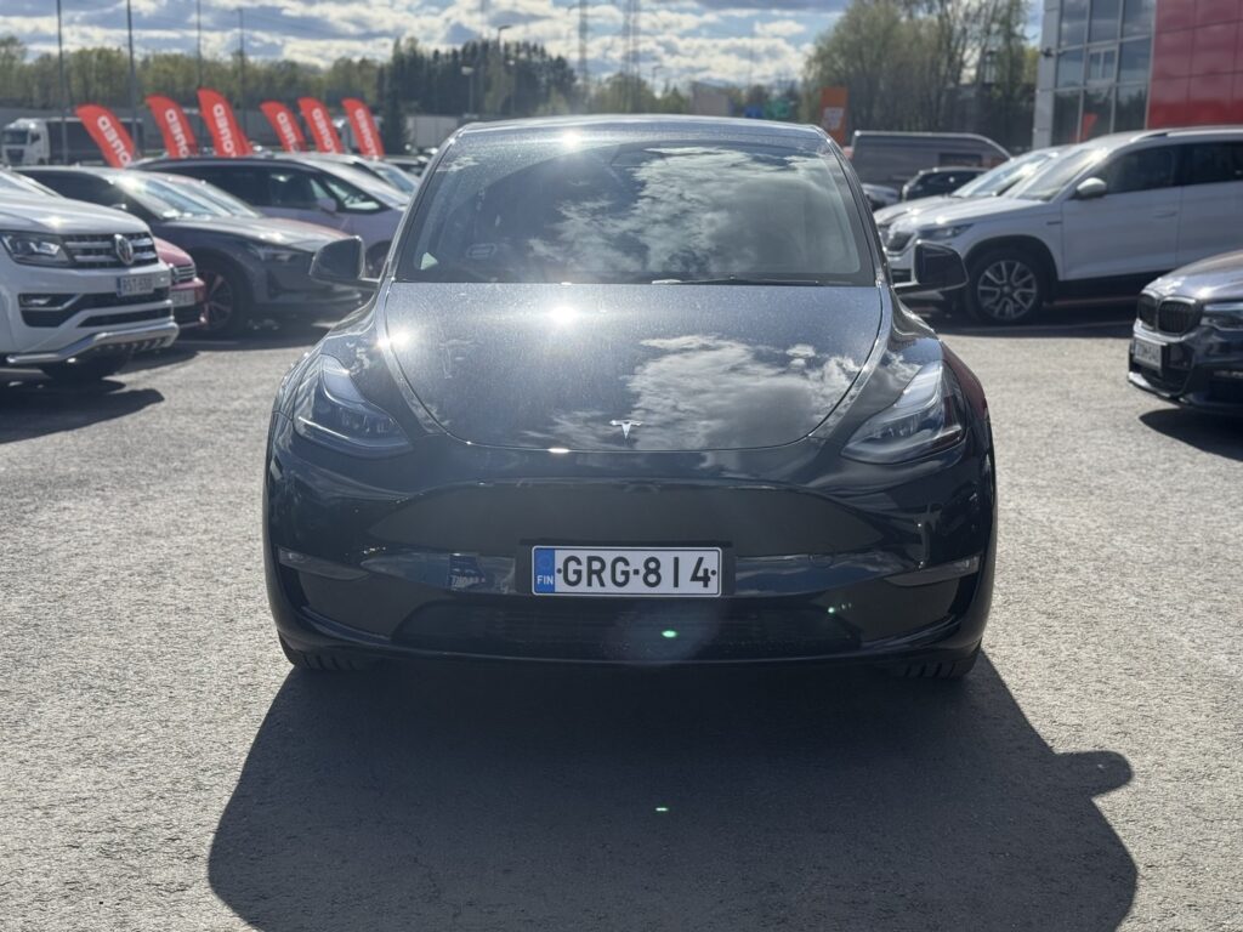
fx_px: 1724
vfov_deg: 30.3
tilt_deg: -10.1
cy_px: 466
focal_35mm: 48
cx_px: 622
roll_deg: -0.9
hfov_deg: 39.7
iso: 64
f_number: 1.78
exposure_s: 1/4587
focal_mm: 6.76
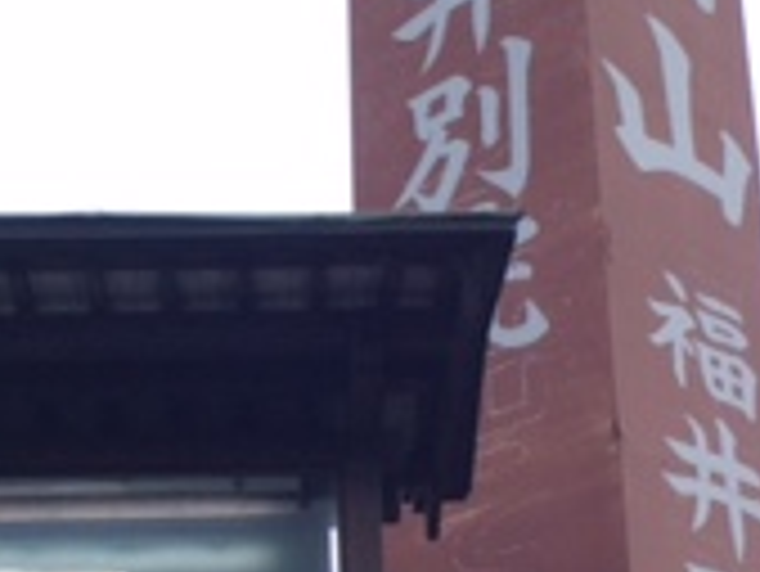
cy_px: 234
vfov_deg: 13.5
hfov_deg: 17.8
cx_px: 283
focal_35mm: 110
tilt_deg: +27.0
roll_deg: +0.3
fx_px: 2417
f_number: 2.2
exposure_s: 1/120
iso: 40
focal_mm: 4.15
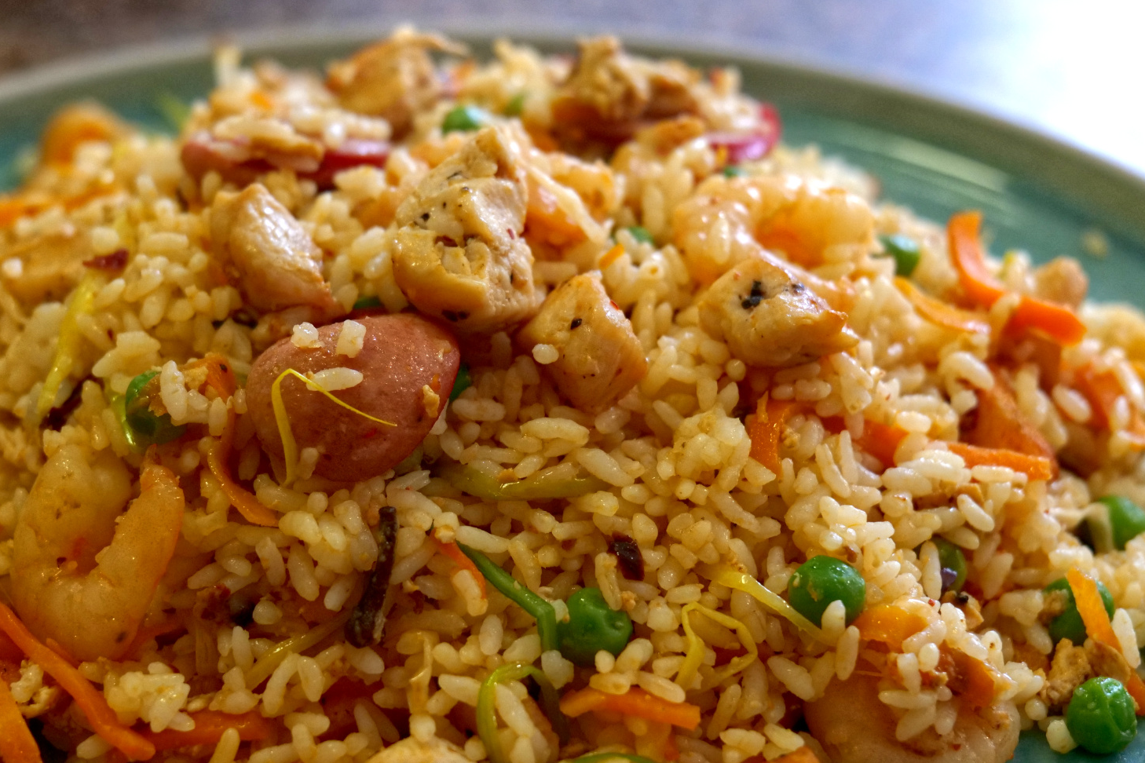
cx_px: 467
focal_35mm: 79
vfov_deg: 17.3
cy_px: 320
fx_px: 2512
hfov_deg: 25.6
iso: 5000
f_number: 7.1
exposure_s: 1/80
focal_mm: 60
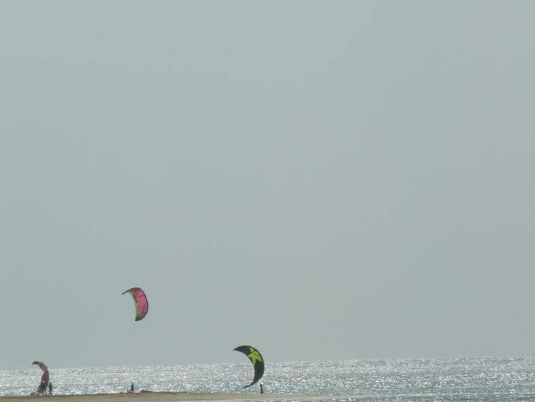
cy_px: 215
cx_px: 281
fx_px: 6338
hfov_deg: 4.8
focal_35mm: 410
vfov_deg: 3.6
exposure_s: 1/2000
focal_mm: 49.2
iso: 100
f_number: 6.3
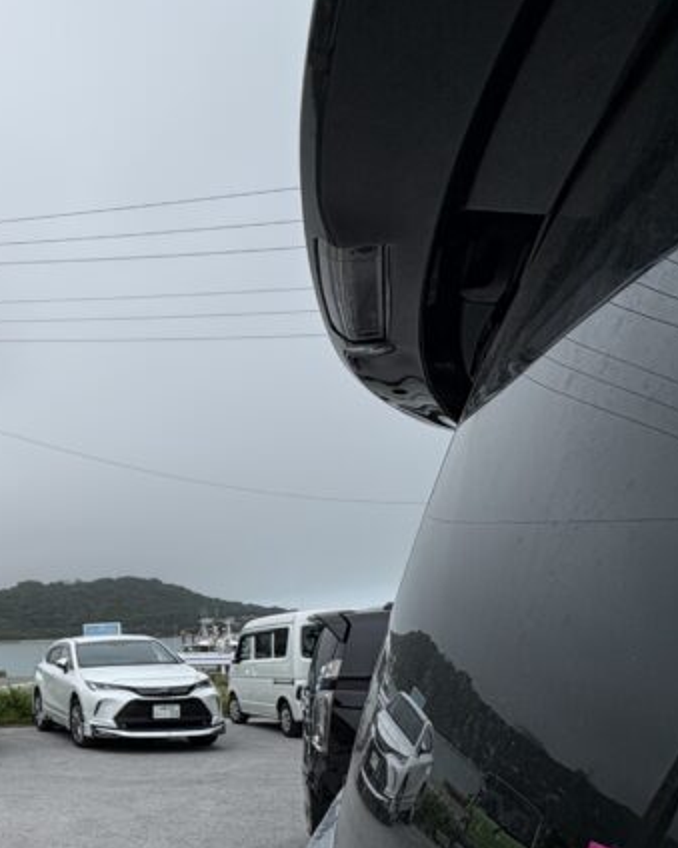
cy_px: 630
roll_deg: +2.8
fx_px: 828
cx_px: -206
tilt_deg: +1.4
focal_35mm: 33
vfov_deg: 52.0
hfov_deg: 32.9
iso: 40
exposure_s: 1/1178
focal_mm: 2.22
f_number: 2.2
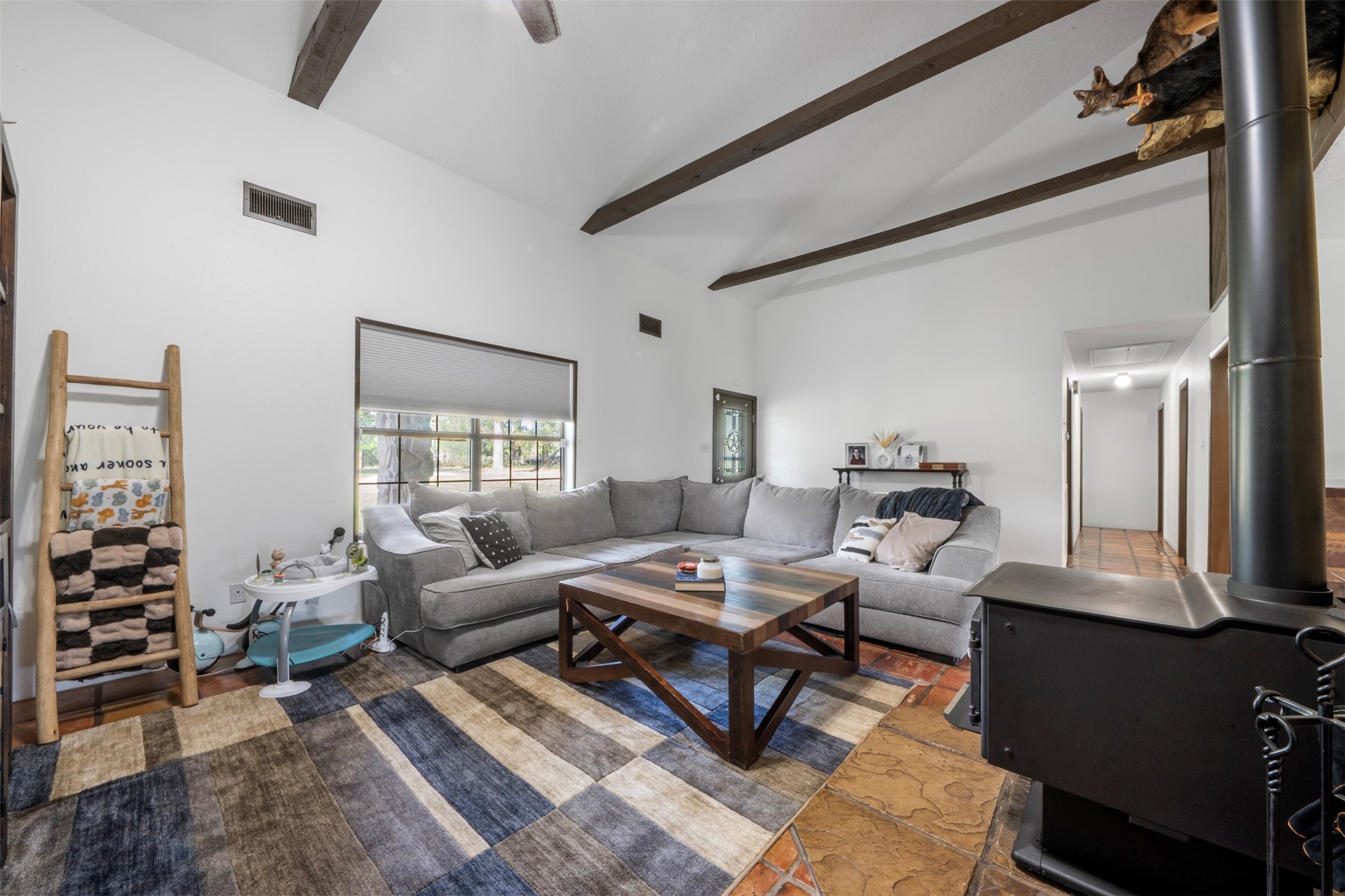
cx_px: 672
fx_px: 486
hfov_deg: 108.3
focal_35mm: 13
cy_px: 448
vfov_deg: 85.4
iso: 250
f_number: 9
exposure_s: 8
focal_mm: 13
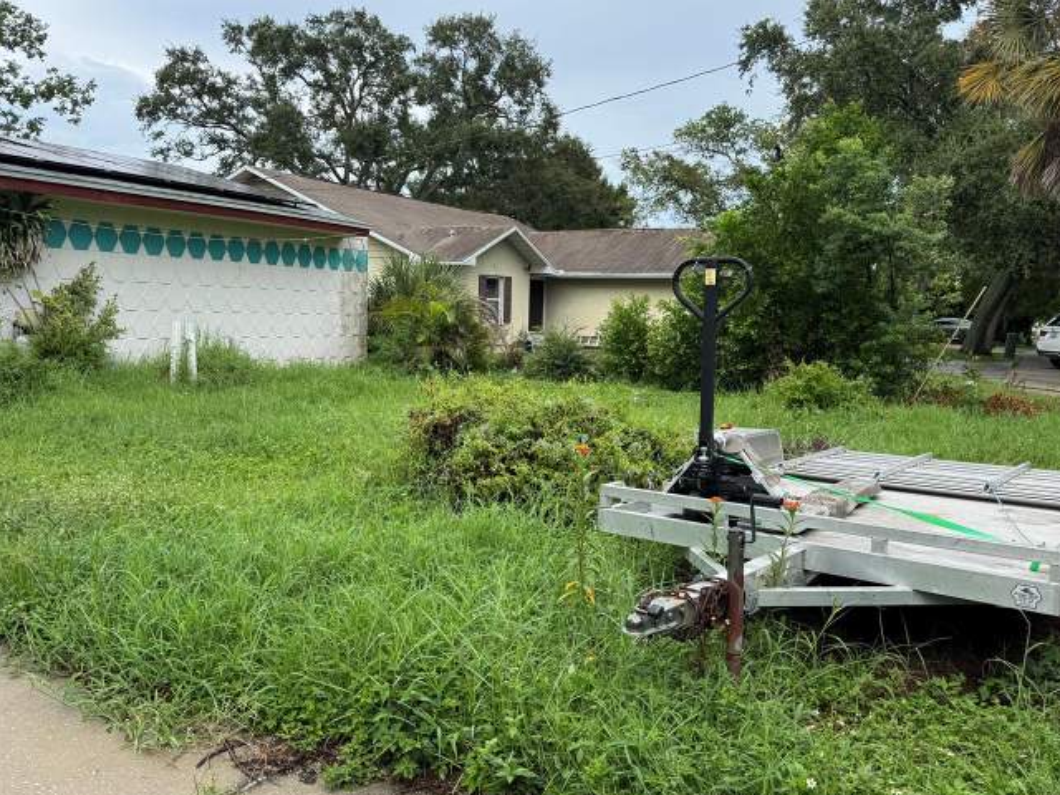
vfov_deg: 46.8
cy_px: 389
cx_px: 515
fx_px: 919
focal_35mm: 30
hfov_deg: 60.0
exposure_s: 1/1818
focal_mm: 6.76
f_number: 1.78
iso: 80
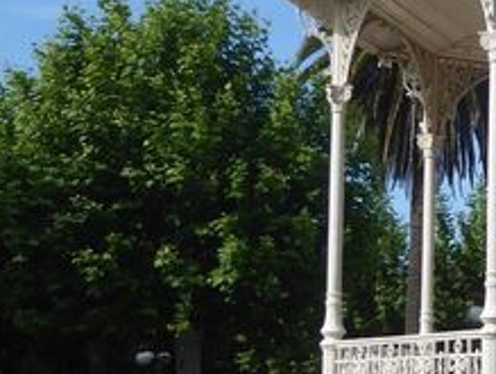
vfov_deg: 12.0
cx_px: 709
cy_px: 188
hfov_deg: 14.9
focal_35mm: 124
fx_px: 1780
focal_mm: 5.8
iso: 80
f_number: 3.6
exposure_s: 1/640
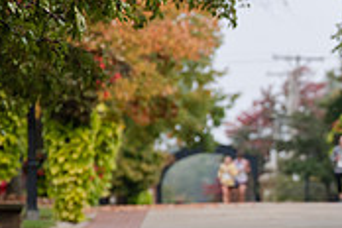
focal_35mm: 668
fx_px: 6346
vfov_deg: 2.1
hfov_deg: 3.1
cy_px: 144
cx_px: 525
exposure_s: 1/500
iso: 640
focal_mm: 200
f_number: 5.6
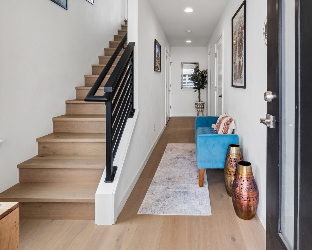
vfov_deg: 62.0
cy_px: 89
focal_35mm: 22
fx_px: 203
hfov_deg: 74.1
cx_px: 189
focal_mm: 10
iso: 250
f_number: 9
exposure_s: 1/13
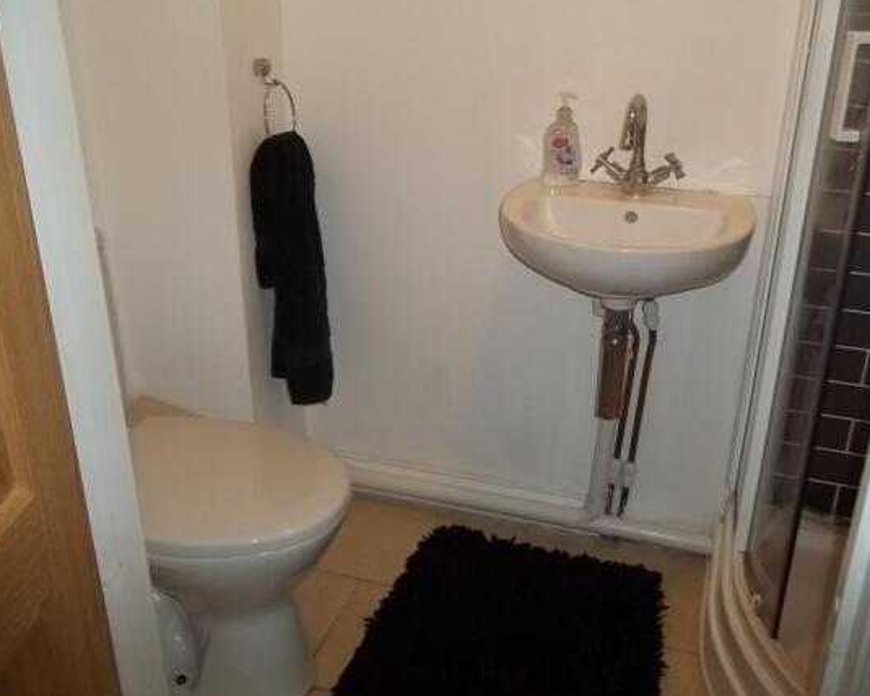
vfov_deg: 43.4
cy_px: 346
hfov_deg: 52.8
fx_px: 875
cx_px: 464
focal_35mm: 34
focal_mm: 5.7
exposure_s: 1/30
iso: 160
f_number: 2.9
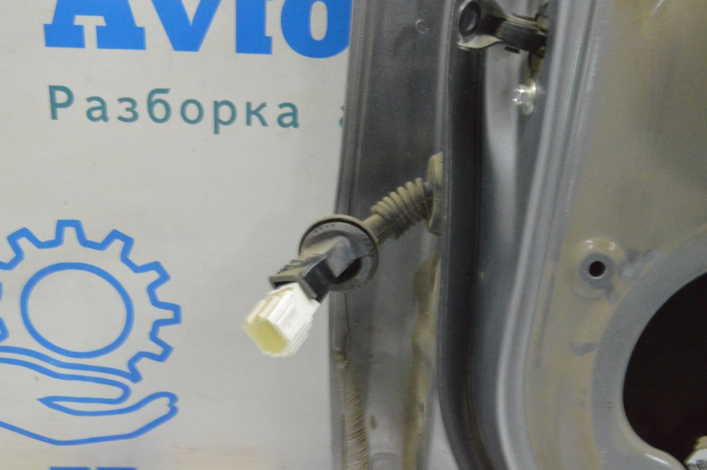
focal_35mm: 52
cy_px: 235
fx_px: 1030
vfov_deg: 25.7
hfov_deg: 37.9
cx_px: 354
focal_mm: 35
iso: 6400
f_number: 20
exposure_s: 1/15
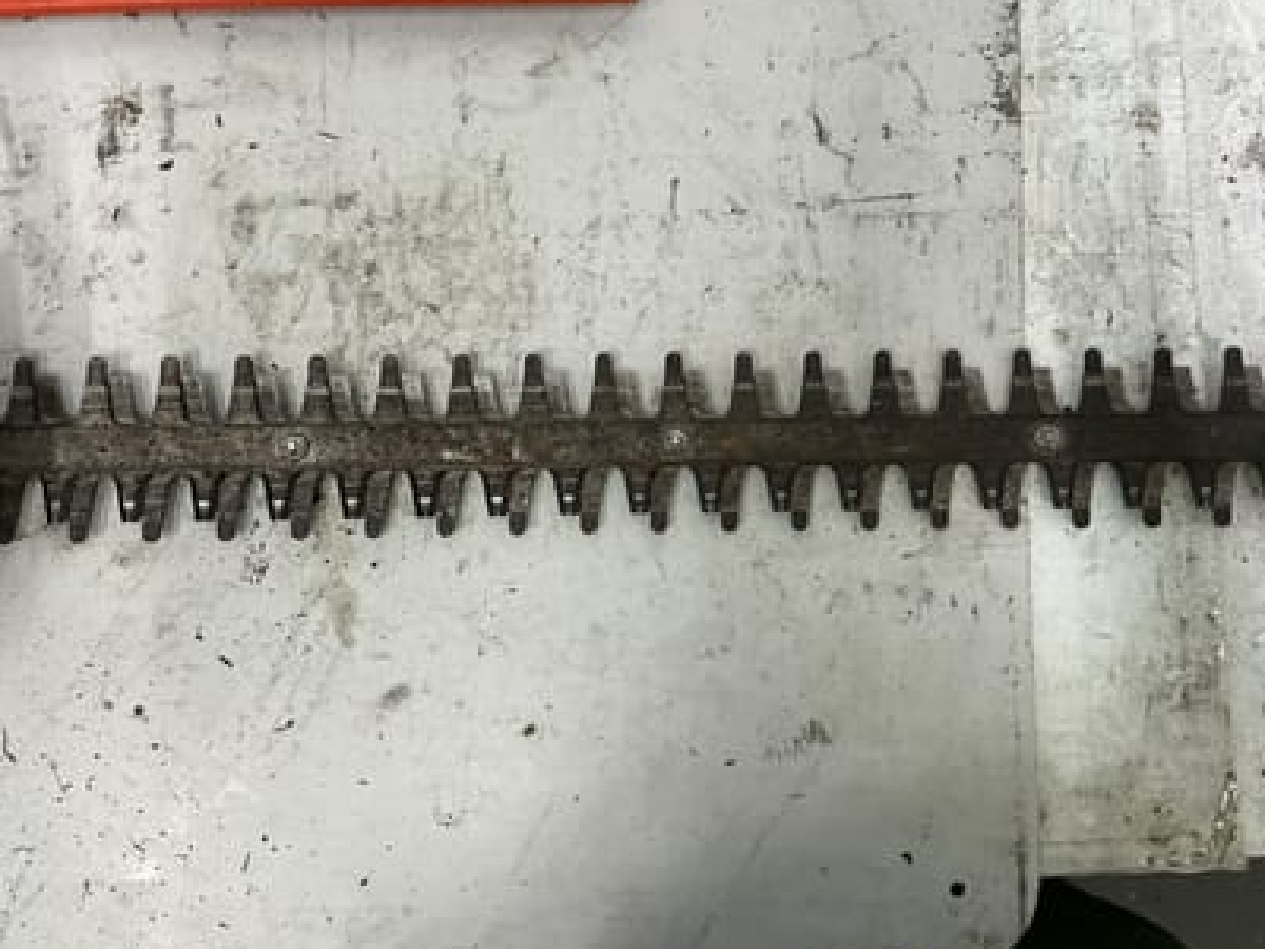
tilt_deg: -86.7
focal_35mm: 35
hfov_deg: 52.6
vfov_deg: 40.6
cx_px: 686
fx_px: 1279
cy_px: 422
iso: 50
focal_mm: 3
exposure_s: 1/50
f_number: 1.8
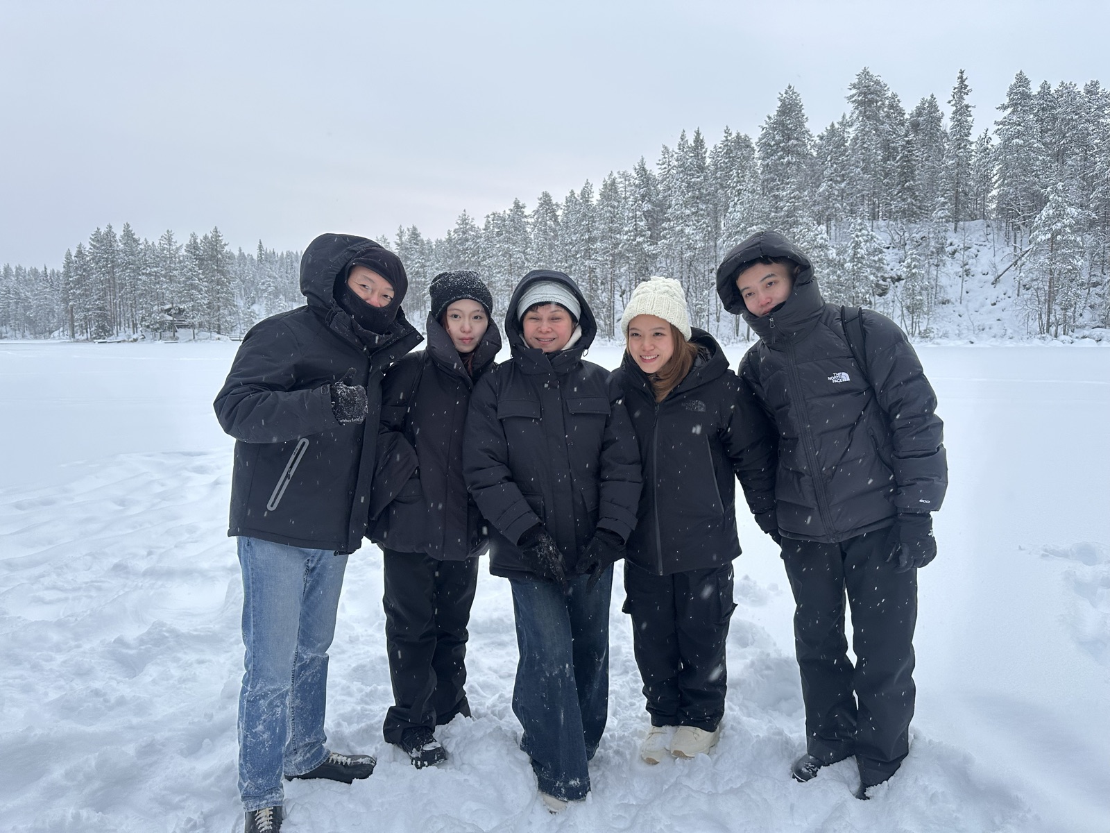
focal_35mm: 24
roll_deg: +0.7
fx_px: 770
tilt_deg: -5.8
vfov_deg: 56.8
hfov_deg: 71.6
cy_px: 416
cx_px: 555
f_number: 1.78
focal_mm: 6.86
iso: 125
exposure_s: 1/121
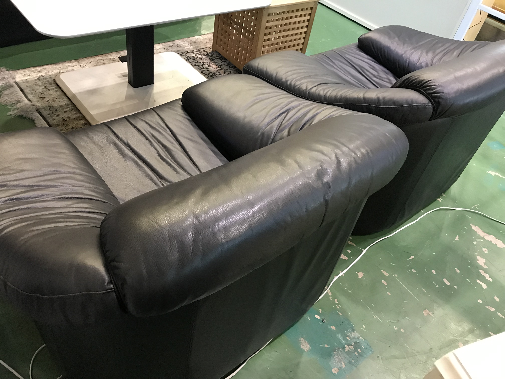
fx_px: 408
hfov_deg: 63.4
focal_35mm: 28
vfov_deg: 49.7
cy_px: 190
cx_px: 252
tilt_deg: -43.6
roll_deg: -12.6
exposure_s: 1/17
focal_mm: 3.99
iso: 100
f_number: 1.8
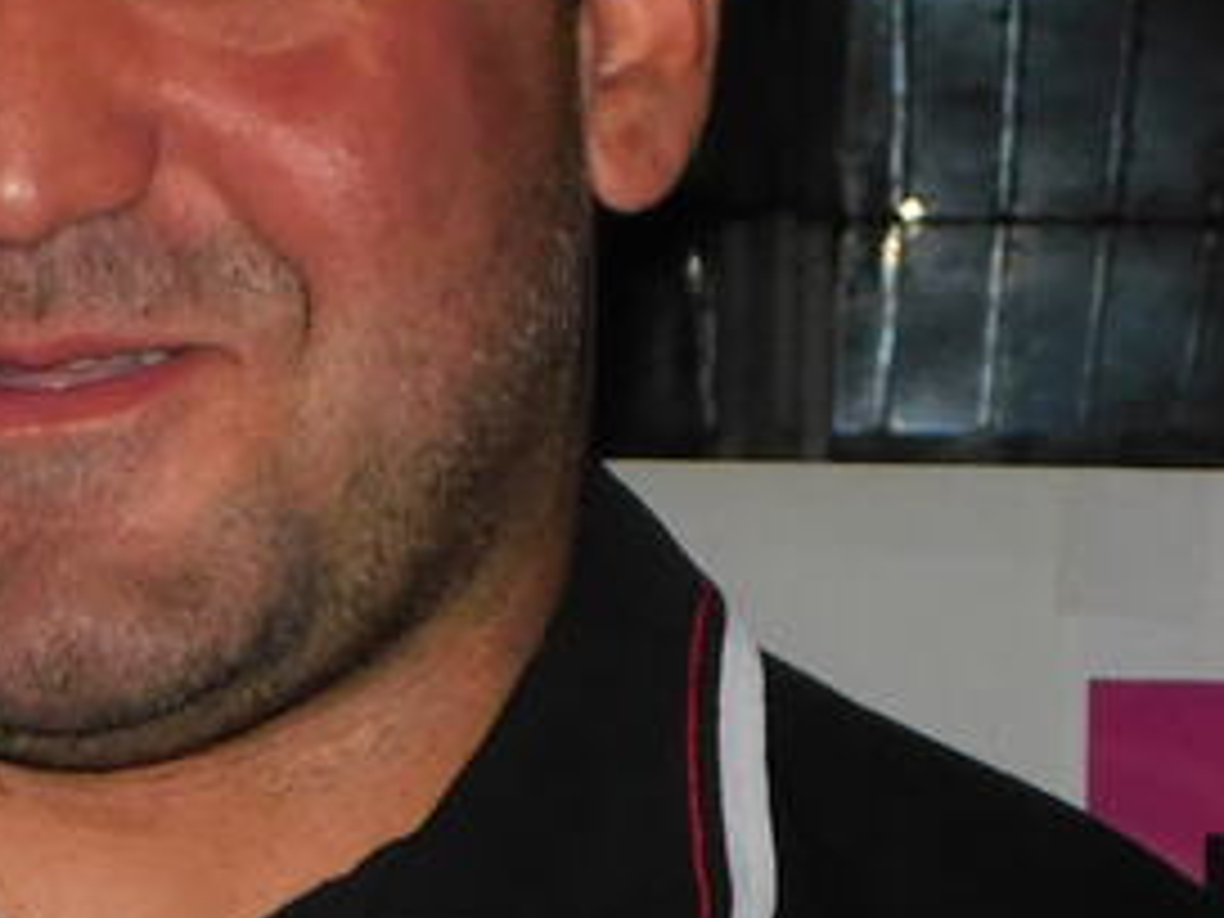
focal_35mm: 401
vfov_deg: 3.7
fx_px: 14179
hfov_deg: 4.9
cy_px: 1238
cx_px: 292
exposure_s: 1/60
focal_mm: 16.1
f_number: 4.5
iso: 320
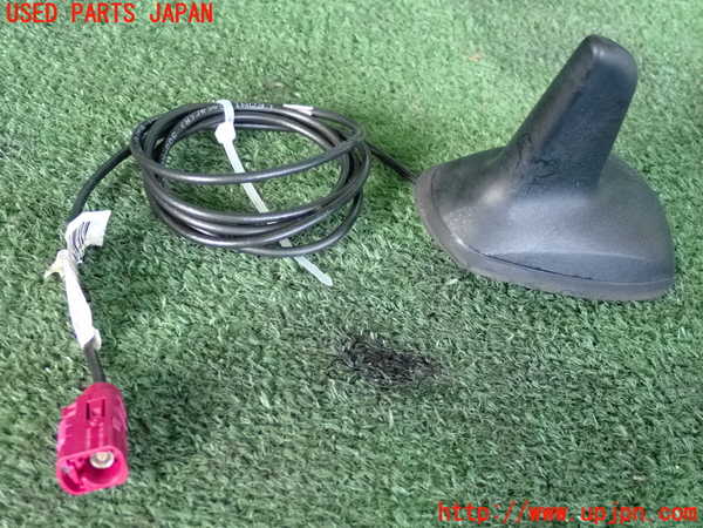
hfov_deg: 31.2
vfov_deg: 23.7
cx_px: 352
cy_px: 264
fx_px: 1259
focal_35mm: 62
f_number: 3.6
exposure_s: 1/125
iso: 1600
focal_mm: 11.09
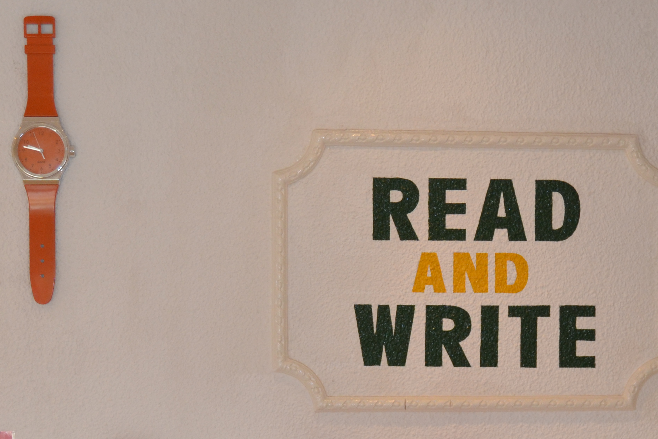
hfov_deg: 20.6
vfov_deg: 13.7
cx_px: 349
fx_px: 1811
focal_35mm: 99
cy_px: 392
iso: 720
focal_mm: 31
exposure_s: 1/60
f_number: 4.5
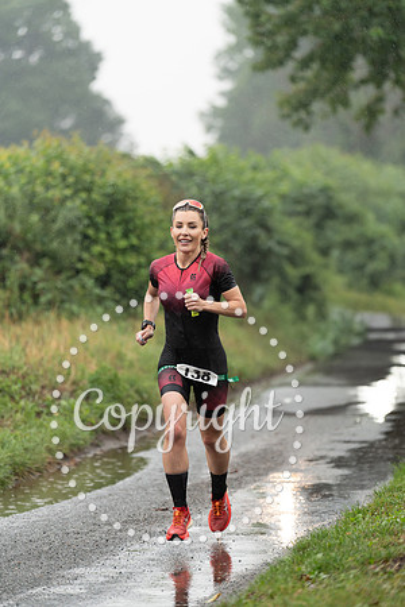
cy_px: 304
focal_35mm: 197
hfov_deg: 7.0
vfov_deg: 10.4
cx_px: 202
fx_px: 3324
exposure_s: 1/1000
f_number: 3.2
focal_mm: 197
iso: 1000
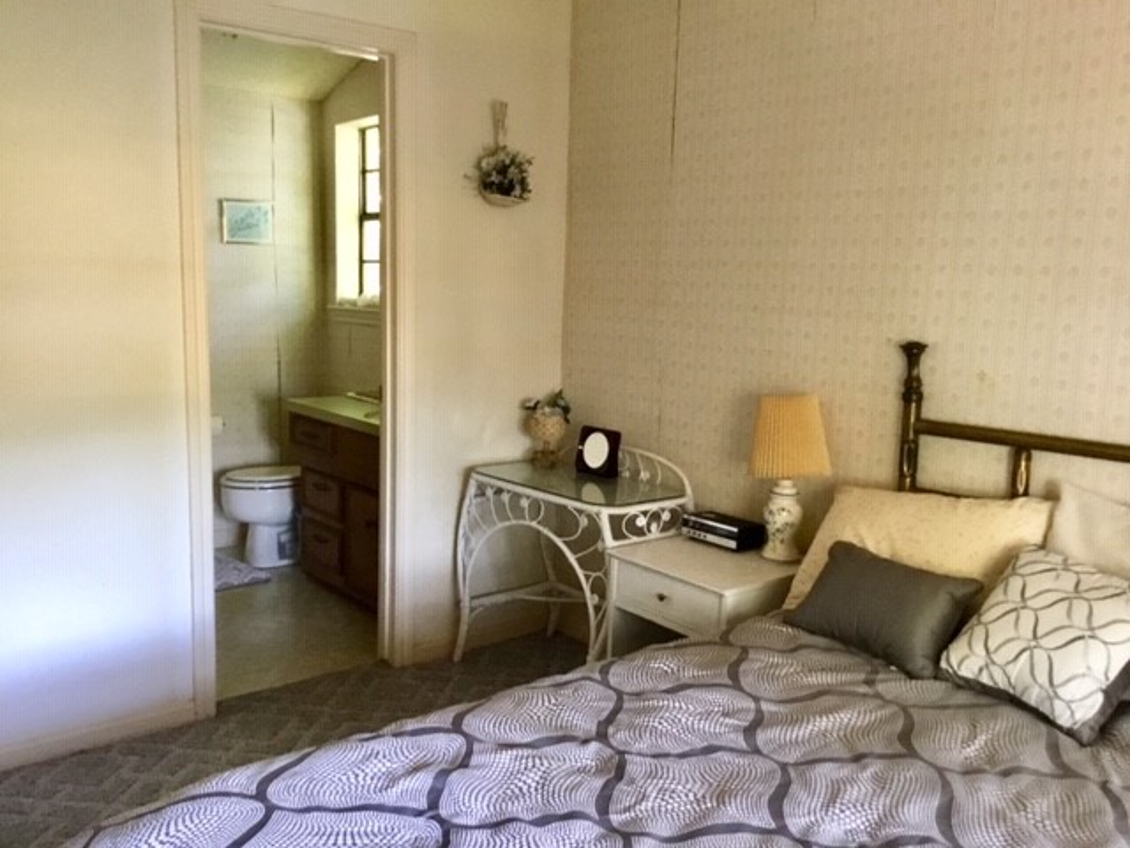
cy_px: 424
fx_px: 1012
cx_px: 565
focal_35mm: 31
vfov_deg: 45.4
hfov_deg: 58.4
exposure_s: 1/17
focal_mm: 3.3
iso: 200
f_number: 2.4
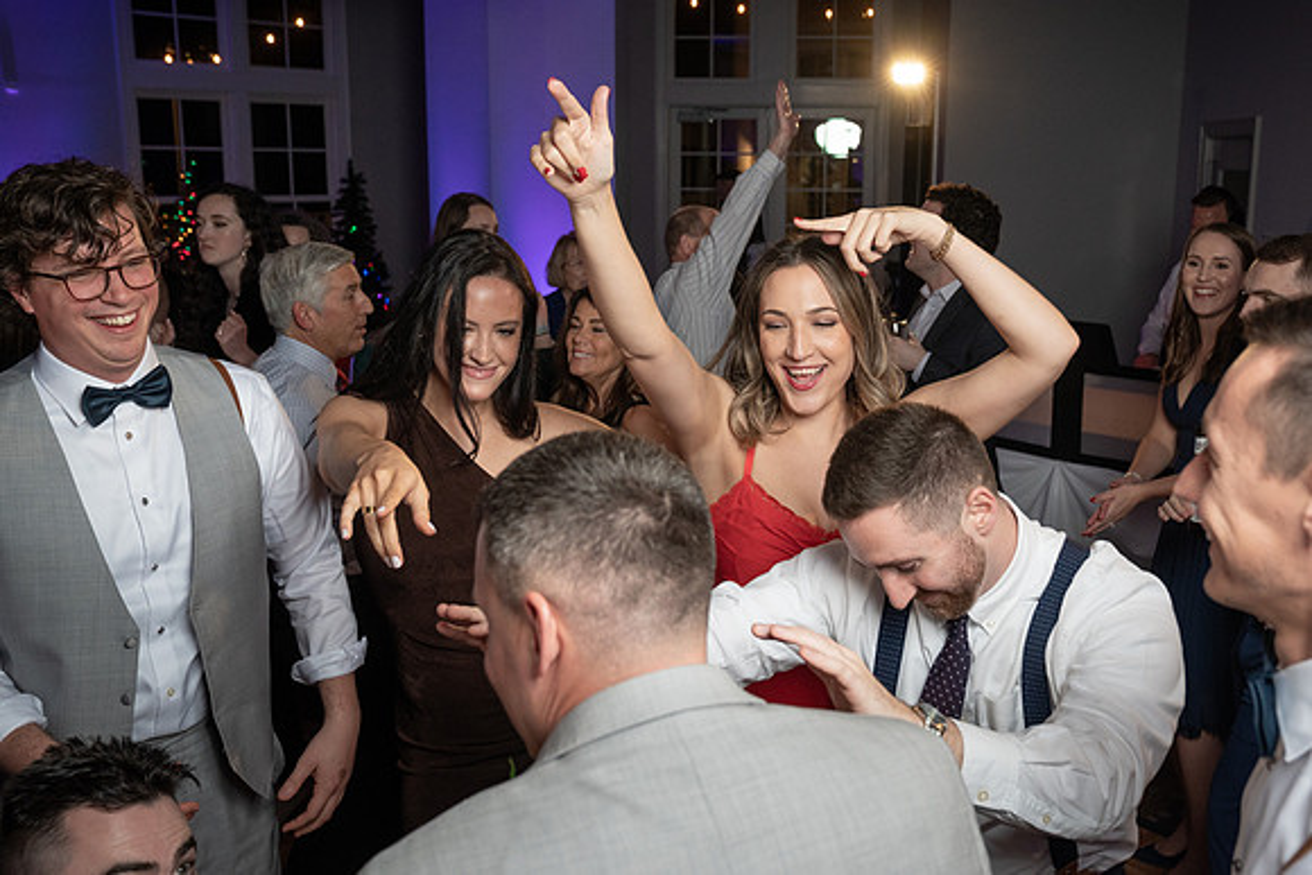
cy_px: 420
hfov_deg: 52.2
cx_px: 711
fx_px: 1337
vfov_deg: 36.3
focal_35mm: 37
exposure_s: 1/200
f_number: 5
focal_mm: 33
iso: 2000
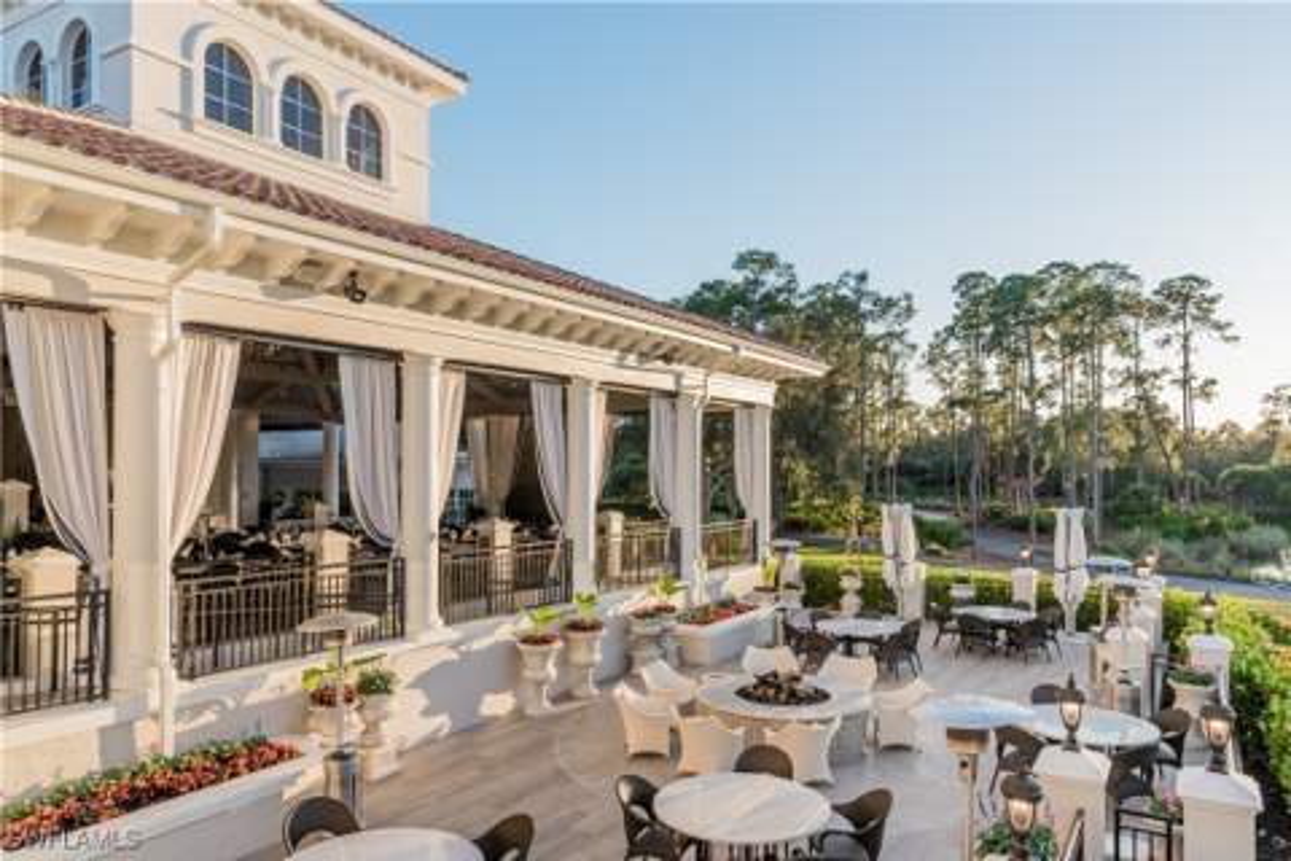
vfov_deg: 53.1
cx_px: 646
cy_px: 430
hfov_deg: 73.7
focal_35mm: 24
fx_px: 861
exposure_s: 1/500
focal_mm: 24
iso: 400
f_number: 8
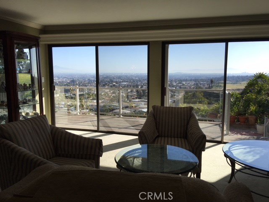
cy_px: 101
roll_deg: -0.3
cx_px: 134
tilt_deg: -5.8
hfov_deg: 61.7
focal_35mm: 29
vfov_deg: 48.2
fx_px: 225
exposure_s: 1/1099
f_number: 2.2
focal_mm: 4.15
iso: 25
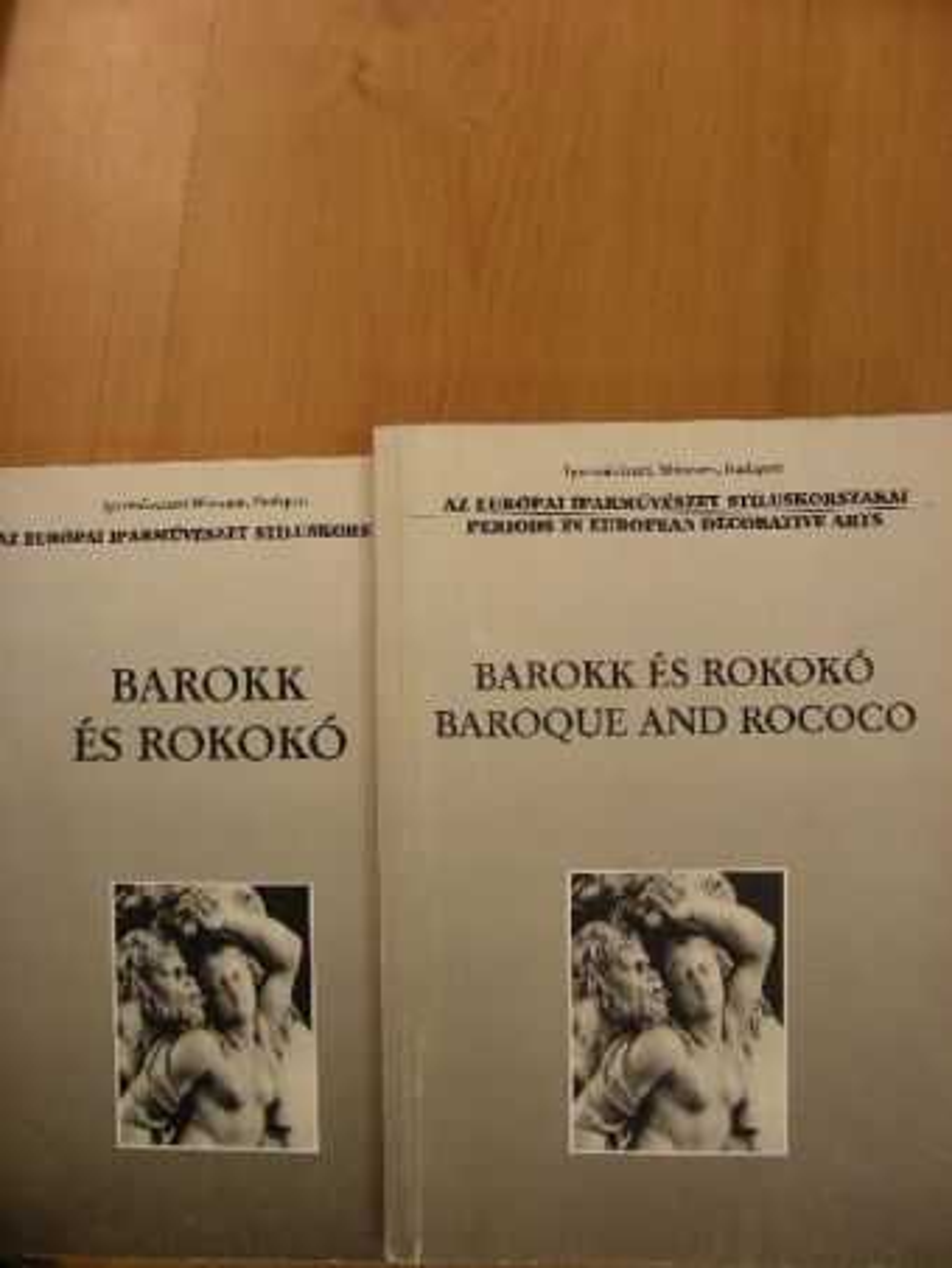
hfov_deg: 37.7
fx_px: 1393
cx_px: 476
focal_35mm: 38
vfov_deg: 49.0
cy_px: 634
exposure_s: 1/30.1
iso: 104
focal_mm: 6.3
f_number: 3.5
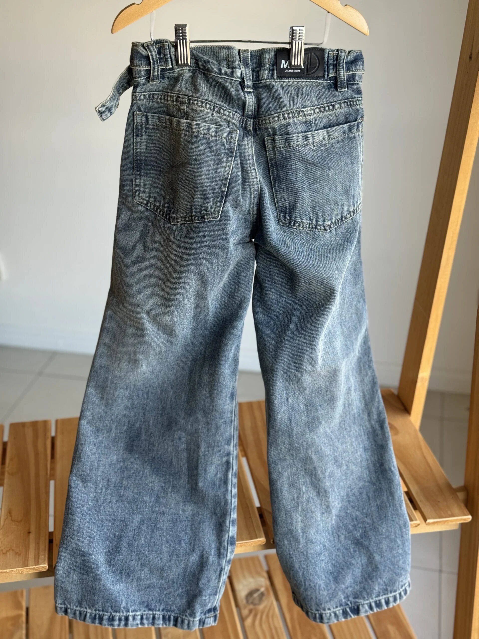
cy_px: 320
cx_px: 240
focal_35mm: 48
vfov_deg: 39.7
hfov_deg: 30.3
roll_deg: +0.1
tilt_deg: -27.7
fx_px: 886
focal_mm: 6.76
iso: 64
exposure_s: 1/121
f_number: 1.78
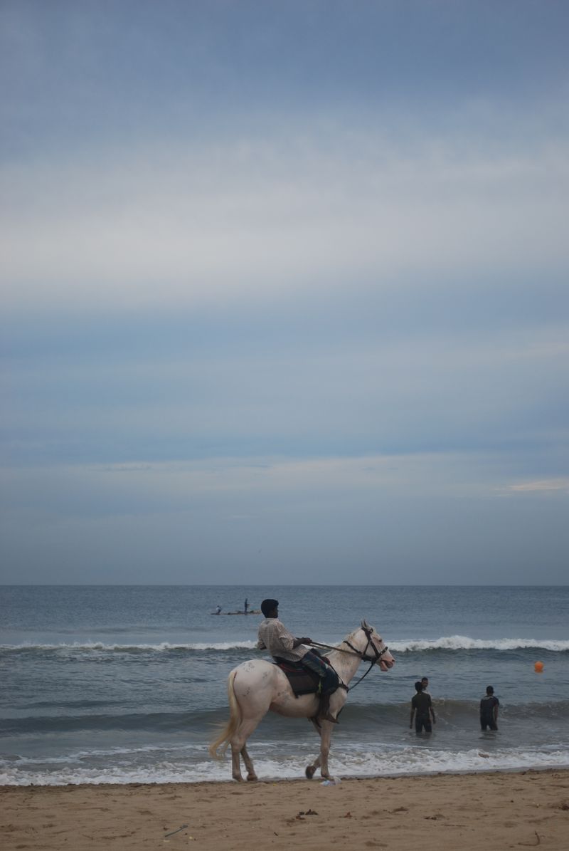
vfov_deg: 24.6
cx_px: 284
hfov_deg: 16.6
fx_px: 1950
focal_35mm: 82
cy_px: 426
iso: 125
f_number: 5.6
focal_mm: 55
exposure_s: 1/125
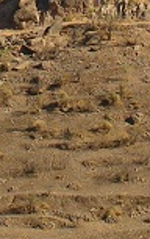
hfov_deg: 2.7
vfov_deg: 4.3
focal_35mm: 490
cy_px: -79
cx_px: 138
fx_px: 3196
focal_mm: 17.4
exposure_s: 1/333
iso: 50
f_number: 4.9
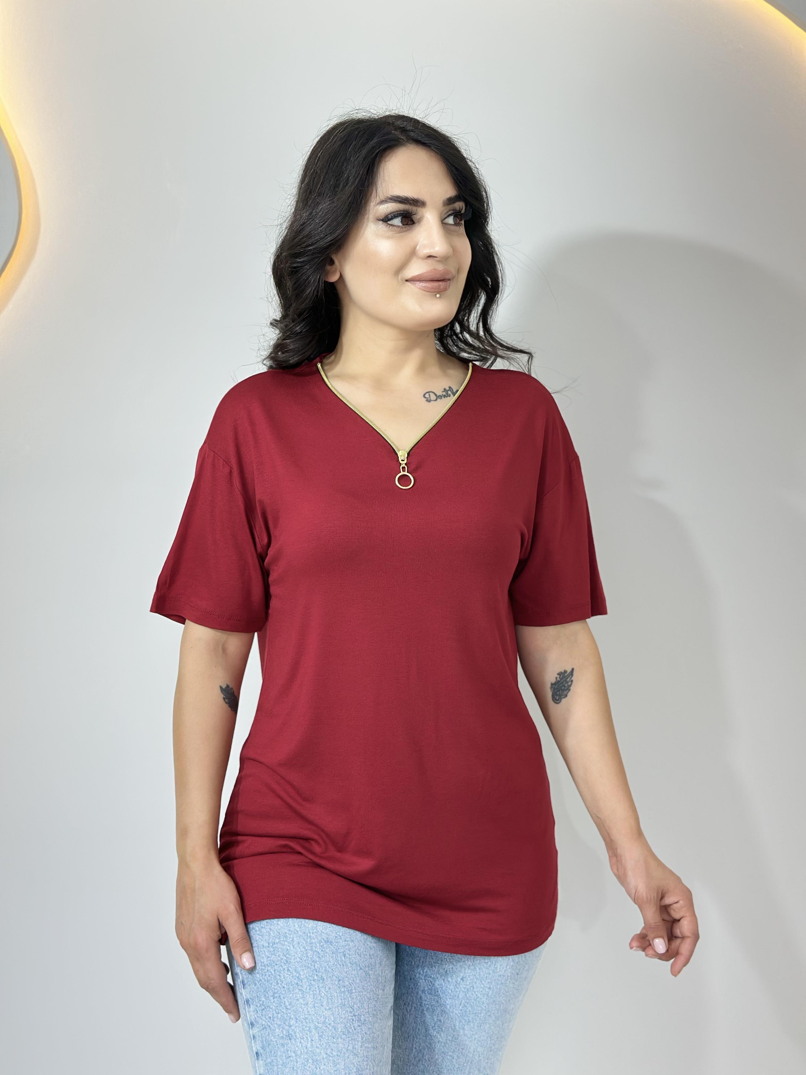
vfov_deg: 39.7
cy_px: 538
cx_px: 403
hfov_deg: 30.3
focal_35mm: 48
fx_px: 1490
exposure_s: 1/157
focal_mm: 6.86
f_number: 1.78
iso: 80
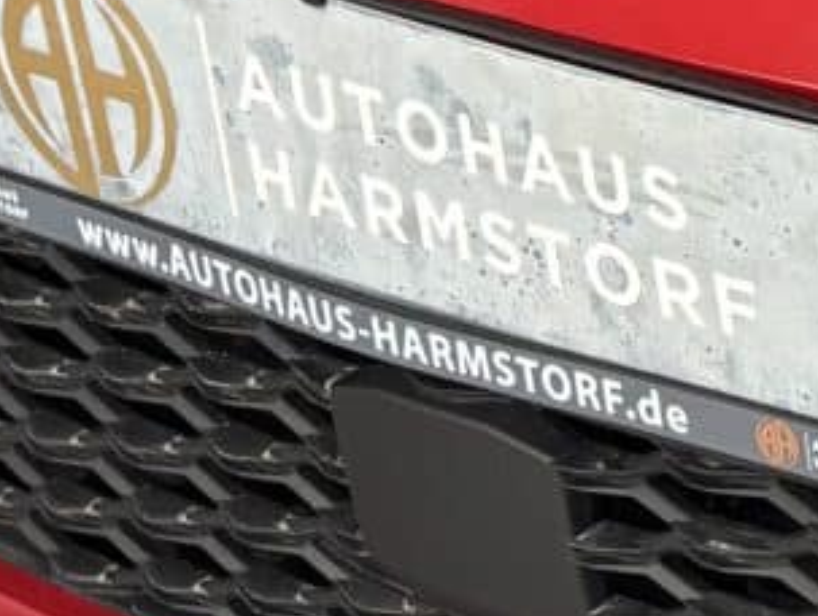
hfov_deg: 10.7
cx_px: 1871
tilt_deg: -16.4
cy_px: -476
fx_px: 3833
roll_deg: +0.1
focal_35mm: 162
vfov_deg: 8.8
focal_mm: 6.76
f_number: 1.78
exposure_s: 1/50
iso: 200
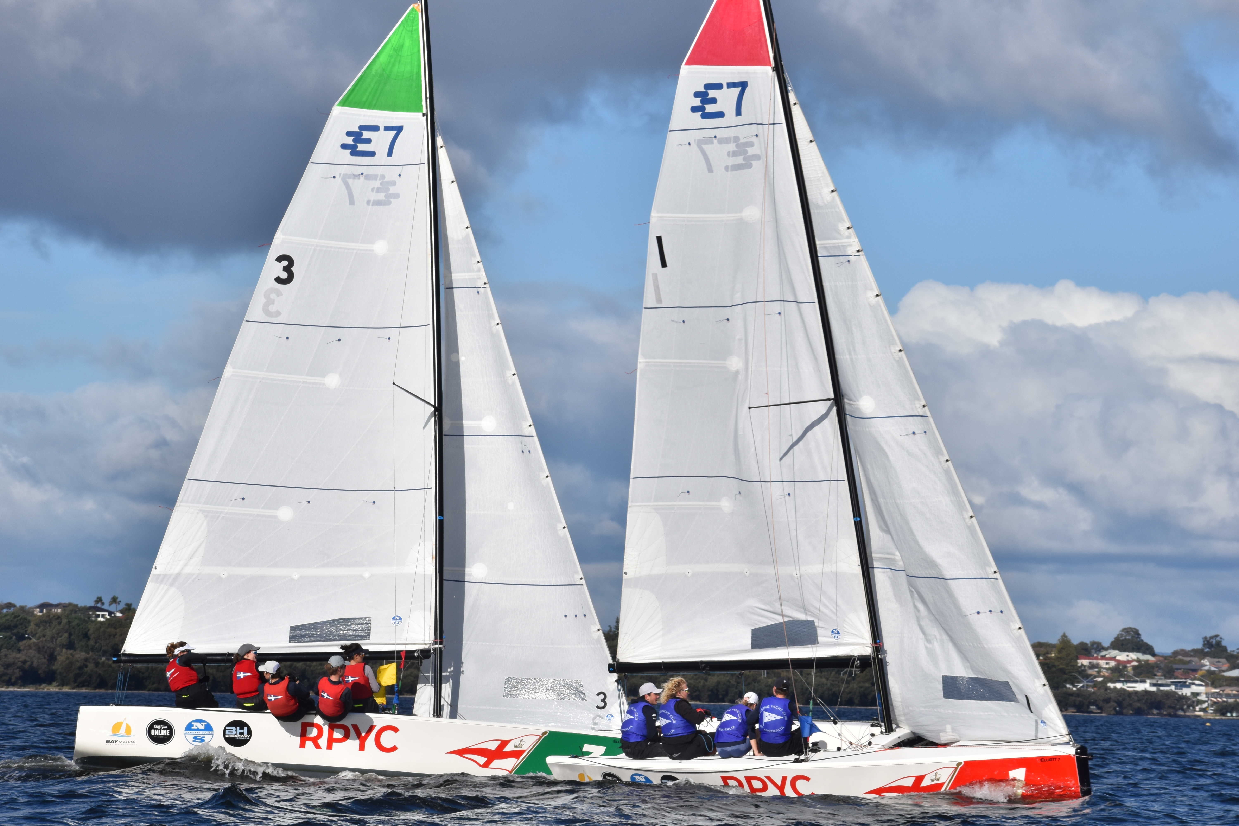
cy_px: 413
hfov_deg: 11.0
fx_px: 6453
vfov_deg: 7.3
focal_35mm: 188
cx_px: 620
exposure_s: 1/640
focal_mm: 125
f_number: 13
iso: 200
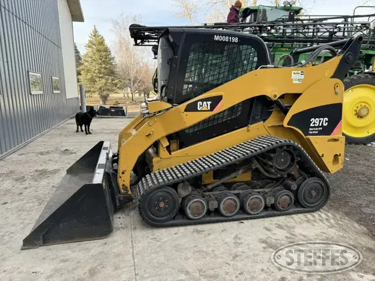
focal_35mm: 24
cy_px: 140
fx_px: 260
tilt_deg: -9.9
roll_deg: +0.6
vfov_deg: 56.8
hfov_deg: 71.6
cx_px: 188
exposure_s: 1/414
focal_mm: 6.86
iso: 80
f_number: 1.78
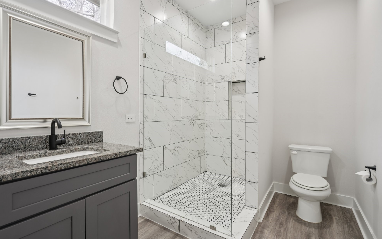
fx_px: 177
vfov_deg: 68.0
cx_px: 185
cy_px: 115
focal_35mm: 17
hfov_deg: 94.3
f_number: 8
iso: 400
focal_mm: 16
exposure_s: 1/20
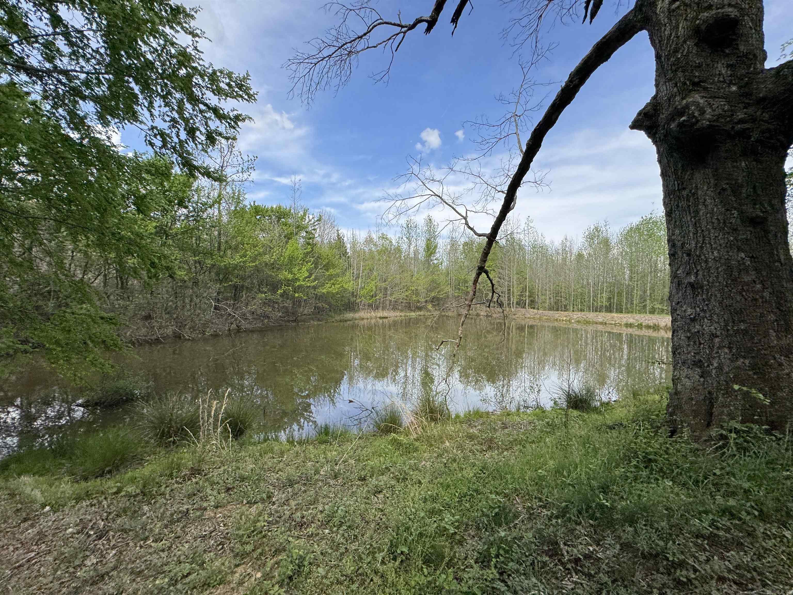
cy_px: 298
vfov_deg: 85.7
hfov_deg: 102.1
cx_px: 396
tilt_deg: -1.8
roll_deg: +1.7
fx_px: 321
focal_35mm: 14
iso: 40
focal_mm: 2.22
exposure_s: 1/956
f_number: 2.2
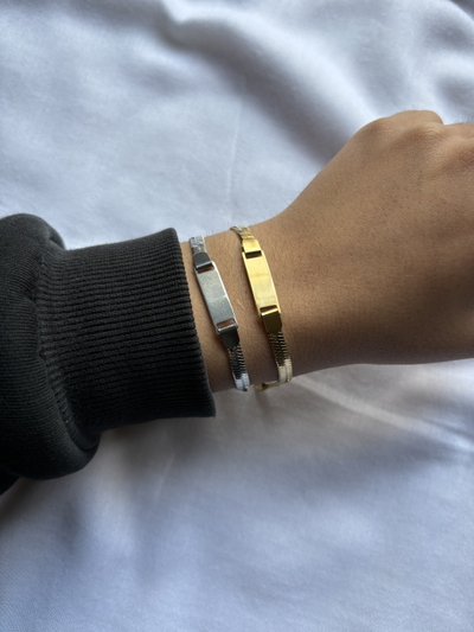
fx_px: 475
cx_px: 237
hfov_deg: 53.1
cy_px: 316
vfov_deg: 67.3
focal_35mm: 26
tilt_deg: -78.1
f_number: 1.6
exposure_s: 1/122
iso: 50
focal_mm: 5.96
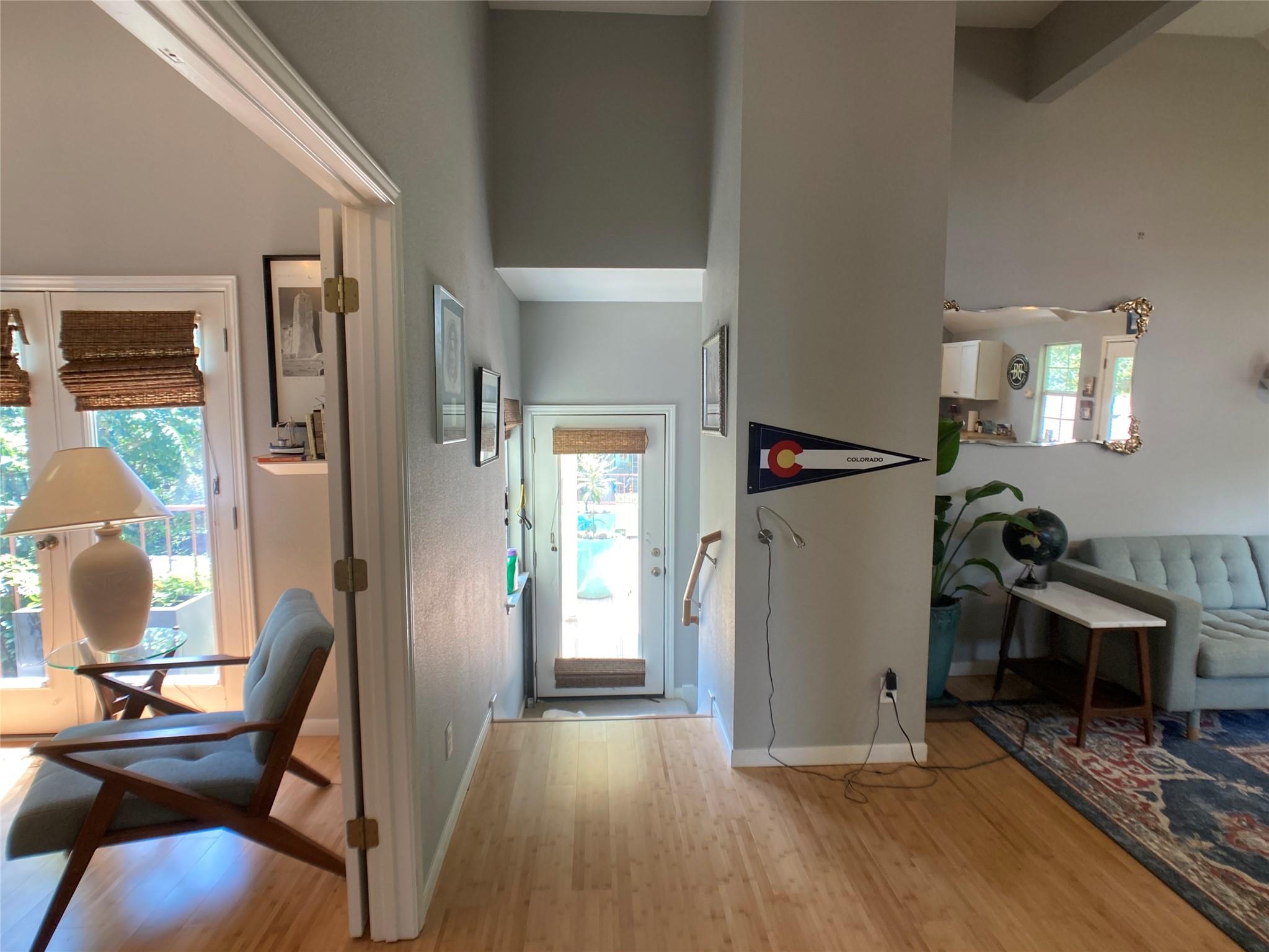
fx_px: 1026
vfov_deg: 49.7
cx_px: 634
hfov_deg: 63.4
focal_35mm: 28
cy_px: 476
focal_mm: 3.99
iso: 64
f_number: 1.8
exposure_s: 1/60
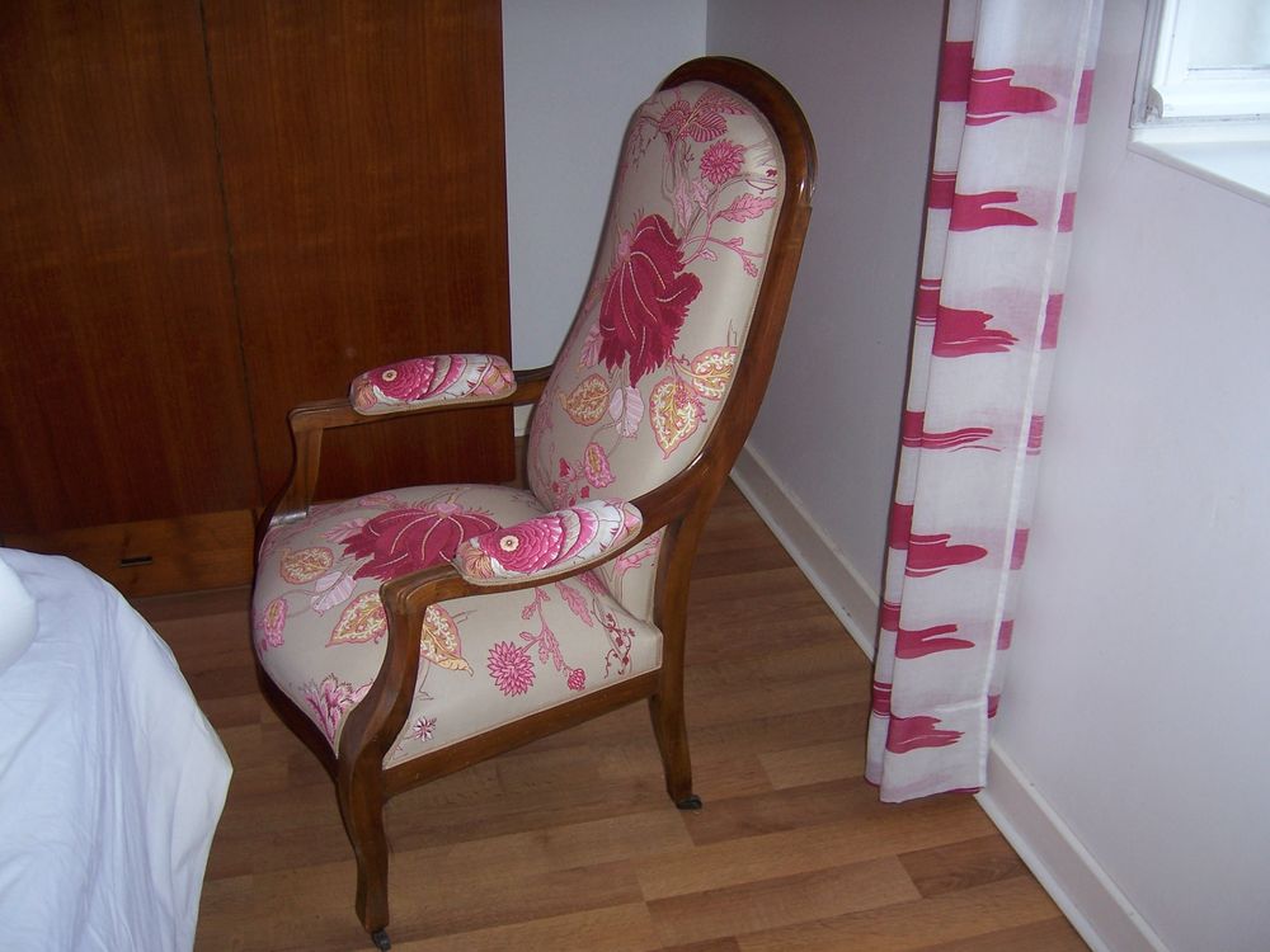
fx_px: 1321
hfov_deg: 51.4
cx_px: 635
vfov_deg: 39.7
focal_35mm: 36
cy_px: 476
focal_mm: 6.2
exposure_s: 1/60
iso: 80
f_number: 2.8
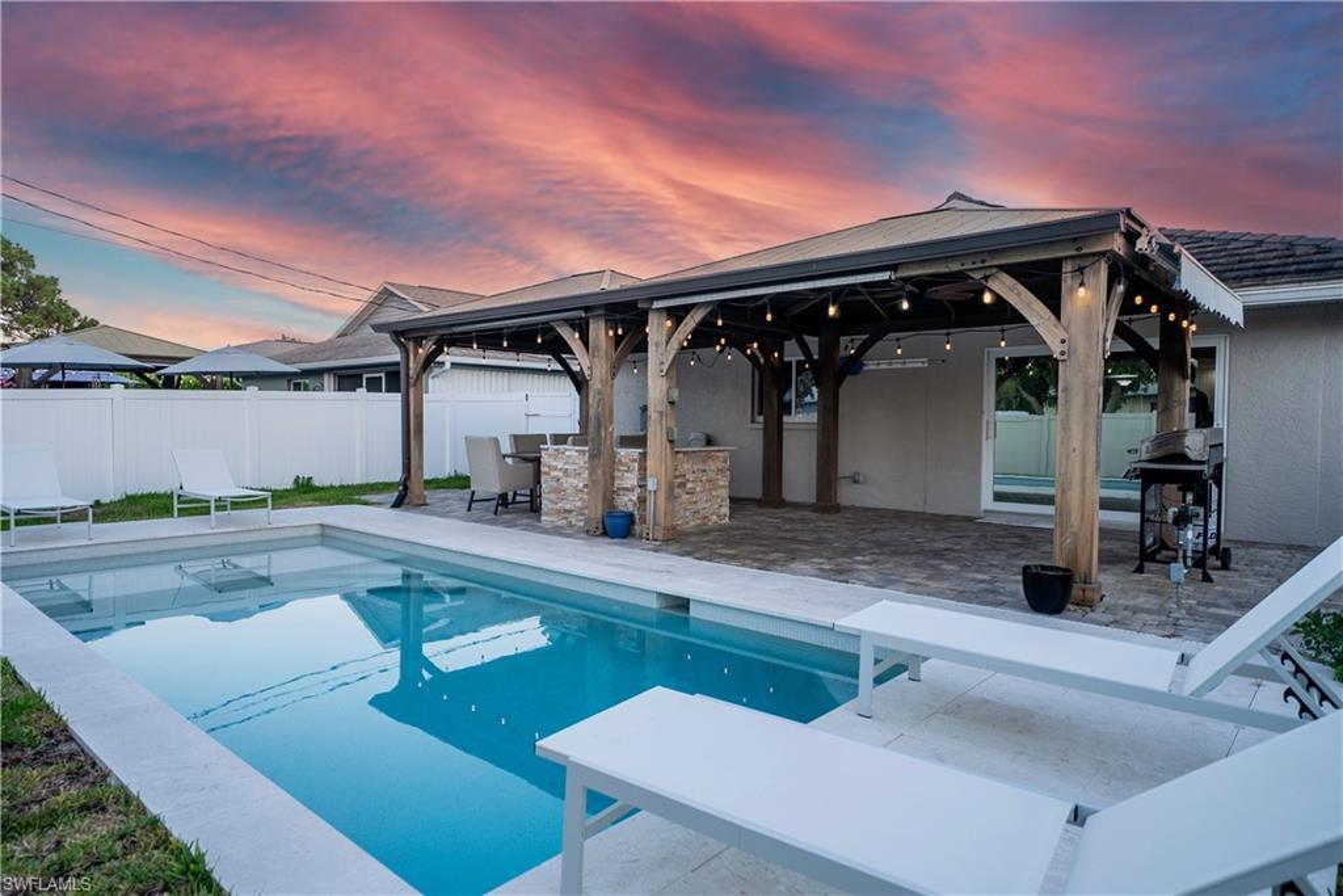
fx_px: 746
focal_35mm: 20
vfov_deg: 61.9
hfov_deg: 84.0
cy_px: 448
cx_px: 672
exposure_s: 1/30
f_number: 4
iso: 80
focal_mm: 20
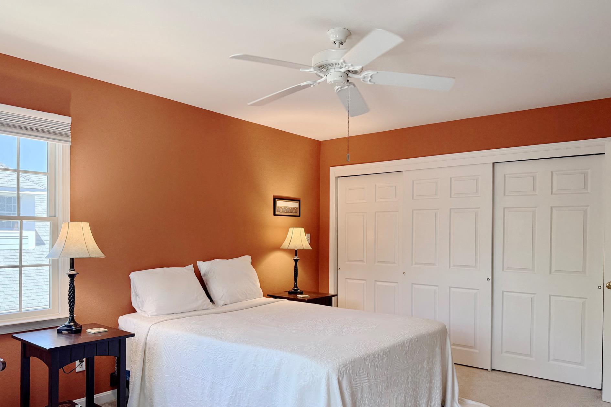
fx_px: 458
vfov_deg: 47.8
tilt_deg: +0.3
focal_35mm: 27
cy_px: 233
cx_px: 295
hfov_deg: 67.4
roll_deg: -0.6
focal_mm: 6.76
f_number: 1.78
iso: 200
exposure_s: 1/181
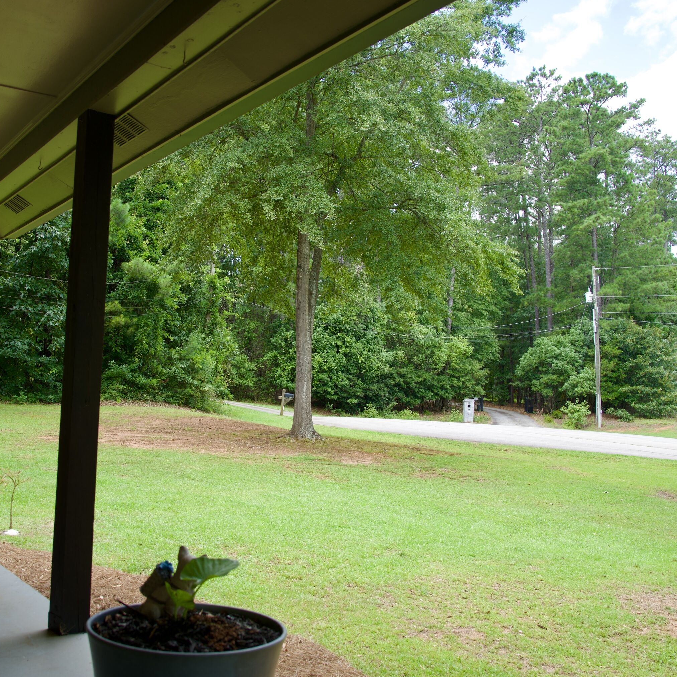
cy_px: 338
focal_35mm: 36
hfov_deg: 45.8
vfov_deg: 46.0
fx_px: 797
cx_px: 278
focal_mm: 28
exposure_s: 1/100
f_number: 5
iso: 100
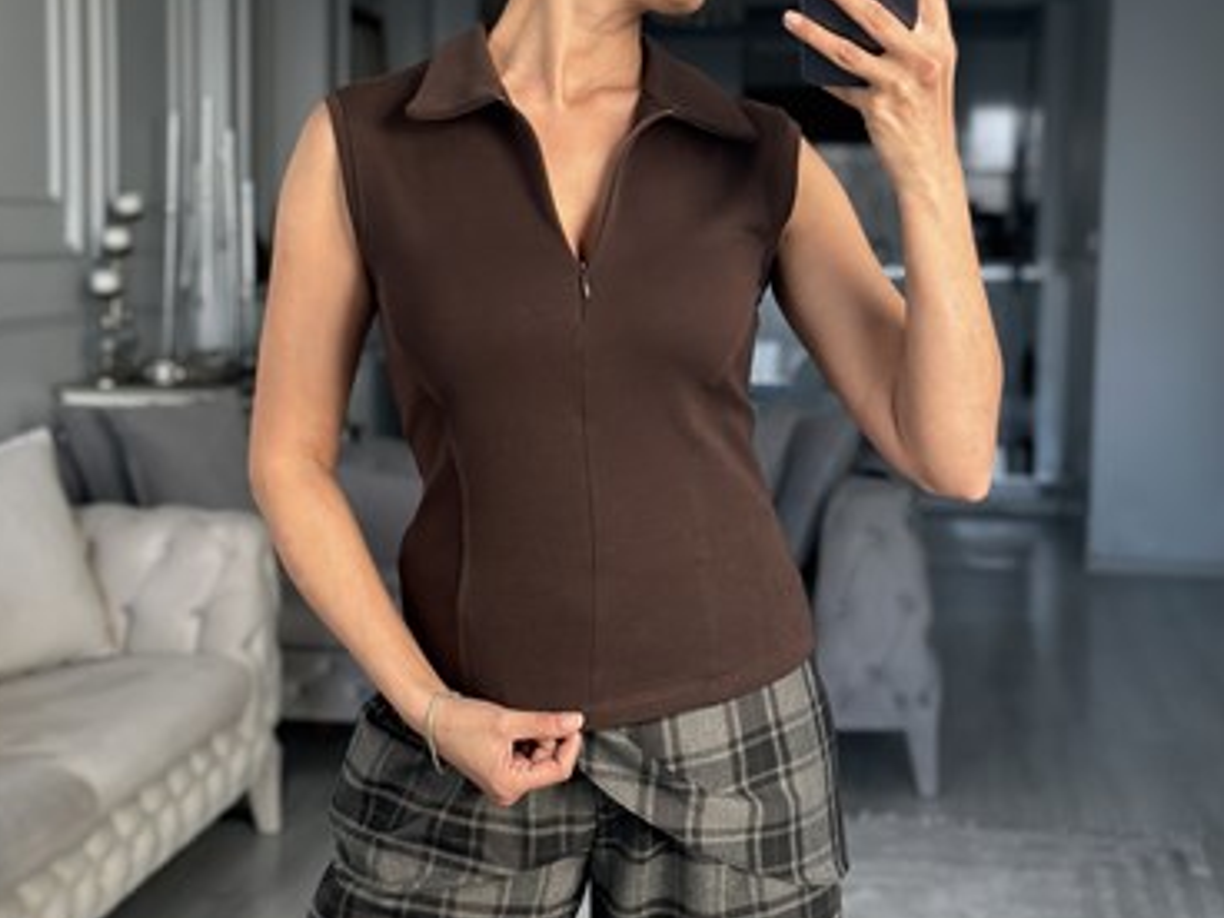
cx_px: 609
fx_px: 2334
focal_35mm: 66
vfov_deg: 22.2
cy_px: 373
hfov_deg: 29.4
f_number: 1.78
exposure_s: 1/93
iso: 125
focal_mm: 6.86
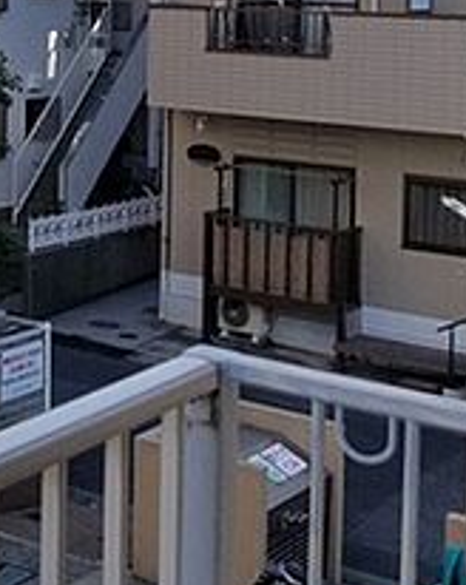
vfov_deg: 23.1
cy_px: -14
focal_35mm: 79
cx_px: -290
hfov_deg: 17.0
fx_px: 1366
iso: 50
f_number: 1.7
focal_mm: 4.25
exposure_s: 1/1400
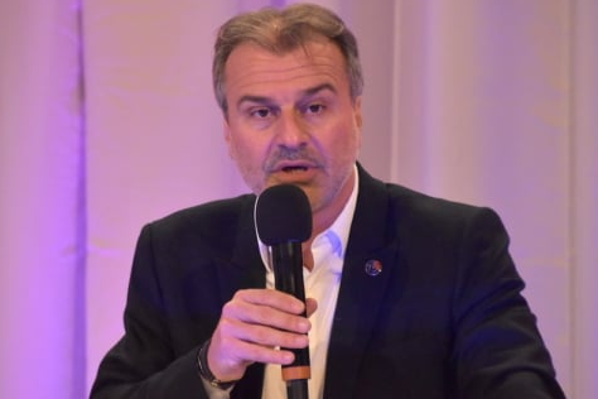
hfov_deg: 5.4
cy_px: 167
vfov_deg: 3.6
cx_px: 286
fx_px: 6312
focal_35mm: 380
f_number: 6.3
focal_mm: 200
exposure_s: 1/500
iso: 4500
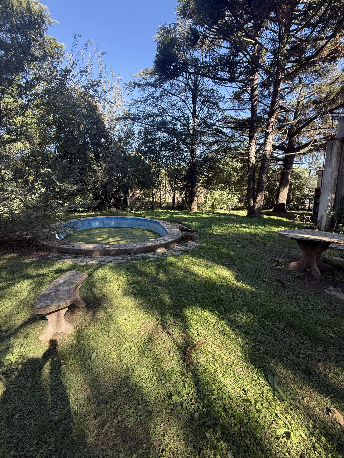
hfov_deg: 81.7
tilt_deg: -5.0
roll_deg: -1.9
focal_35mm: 15
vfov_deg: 98.1
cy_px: 219
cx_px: 168
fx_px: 199
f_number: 2.2
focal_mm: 2.22
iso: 64
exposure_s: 1/161
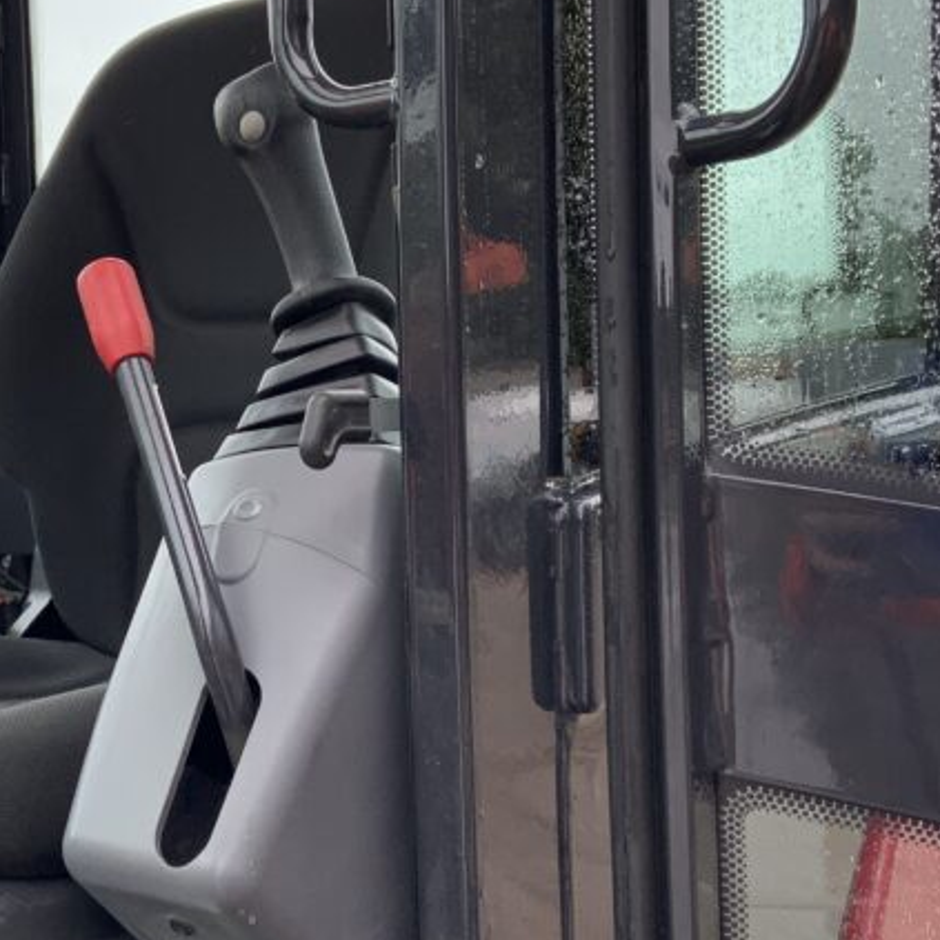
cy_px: 462
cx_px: 209
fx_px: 1905
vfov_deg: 27.7
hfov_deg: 27.3
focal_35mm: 62
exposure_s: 1/211
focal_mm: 3
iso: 16
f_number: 1.8
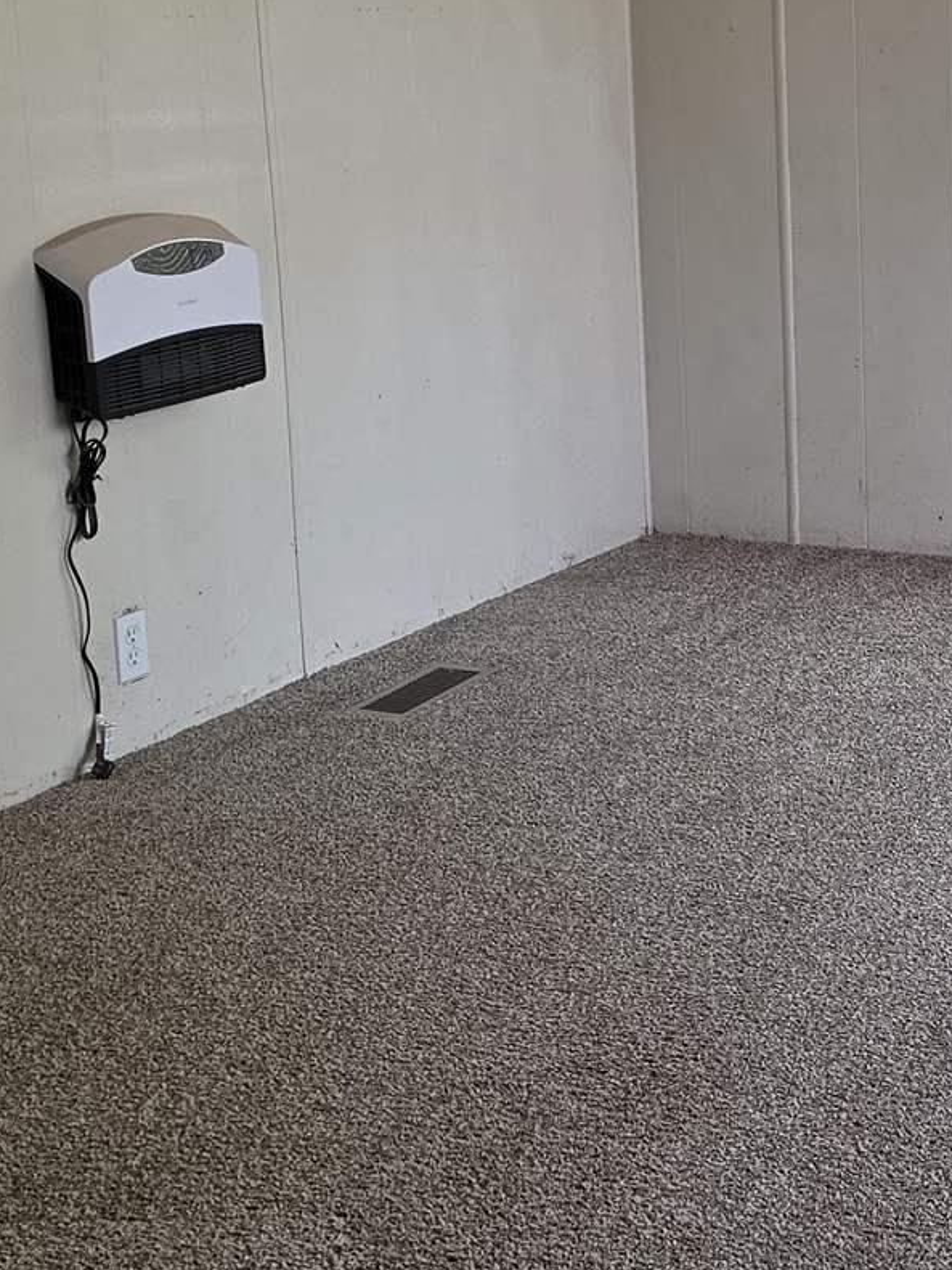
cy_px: 454
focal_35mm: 67
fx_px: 2457
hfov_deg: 20.5
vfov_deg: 28.8
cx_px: 1149
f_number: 1.4
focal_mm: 6.5
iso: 125
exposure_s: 1/180
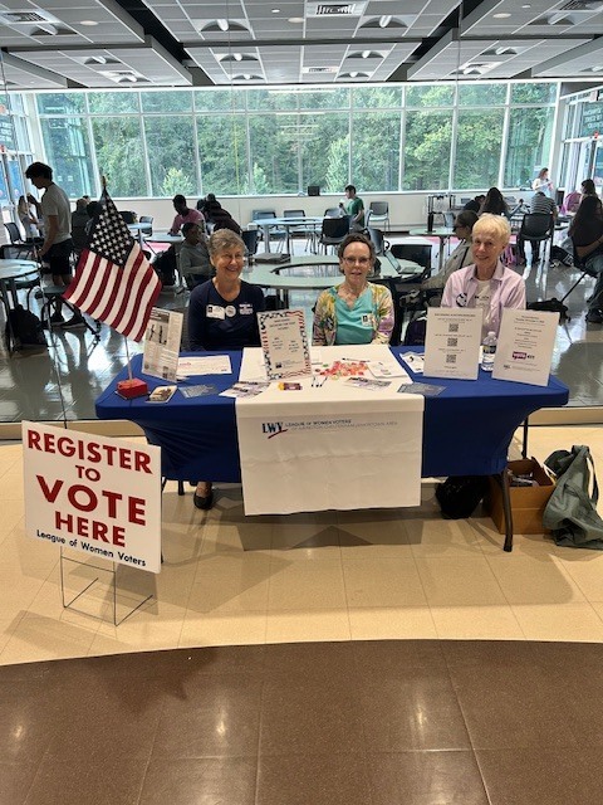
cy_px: 402
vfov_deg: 67.3
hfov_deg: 53.1
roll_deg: +0.7
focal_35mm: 26
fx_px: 604
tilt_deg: -20.3
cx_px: 302
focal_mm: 5.7
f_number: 1.5
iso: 100
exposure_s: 1/100
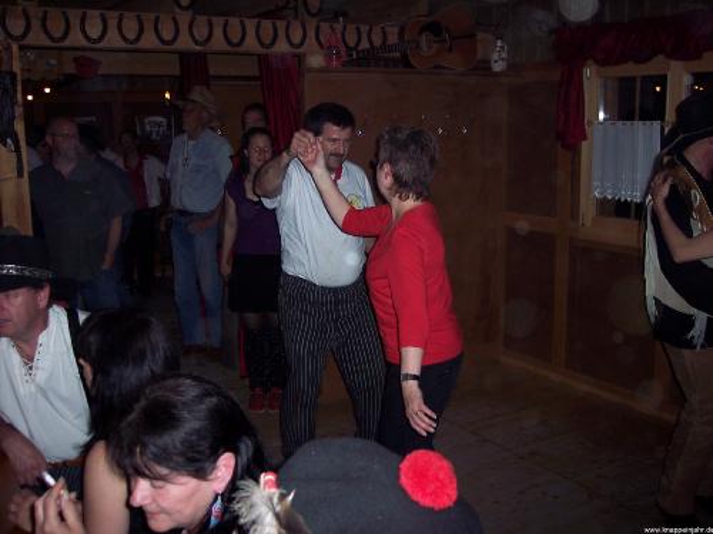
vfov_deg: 36.8
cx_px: 356
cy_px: 267
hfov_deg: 47.9
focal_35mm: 39
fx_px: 803
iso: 100
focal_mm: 8
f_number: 2.8
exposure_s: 1/60
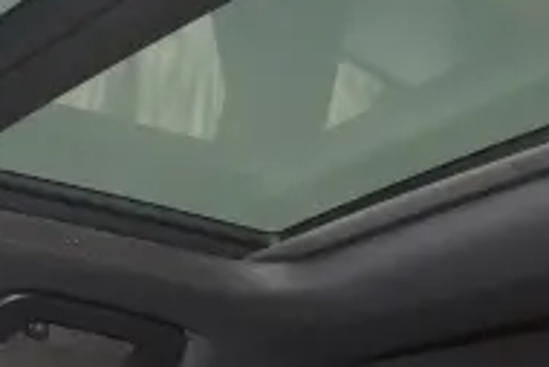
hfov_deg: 17.7
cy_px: 251
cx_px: -78
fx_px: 1694
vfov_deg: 12.3
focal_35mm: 111
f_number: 4
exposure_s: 1/60
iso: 100
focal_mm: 22
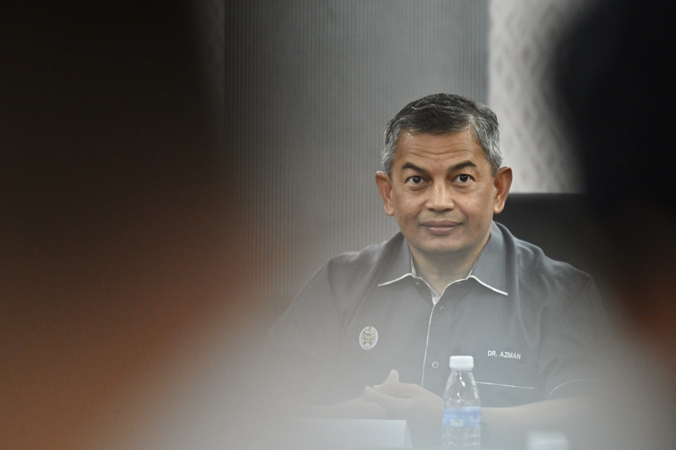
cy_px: 225
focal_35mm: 200
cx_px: 338
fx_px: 3753
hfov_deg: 10.3
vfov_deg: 6.9
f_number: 2.8
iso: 1600
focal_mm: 200
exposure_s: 1/250
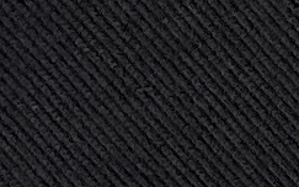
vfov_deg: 11.7
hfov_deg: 18.2
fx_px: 864
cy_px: -116
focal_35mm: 106
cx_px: -97
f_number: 1.8
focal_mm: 4.25
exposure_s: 1/115
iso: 125
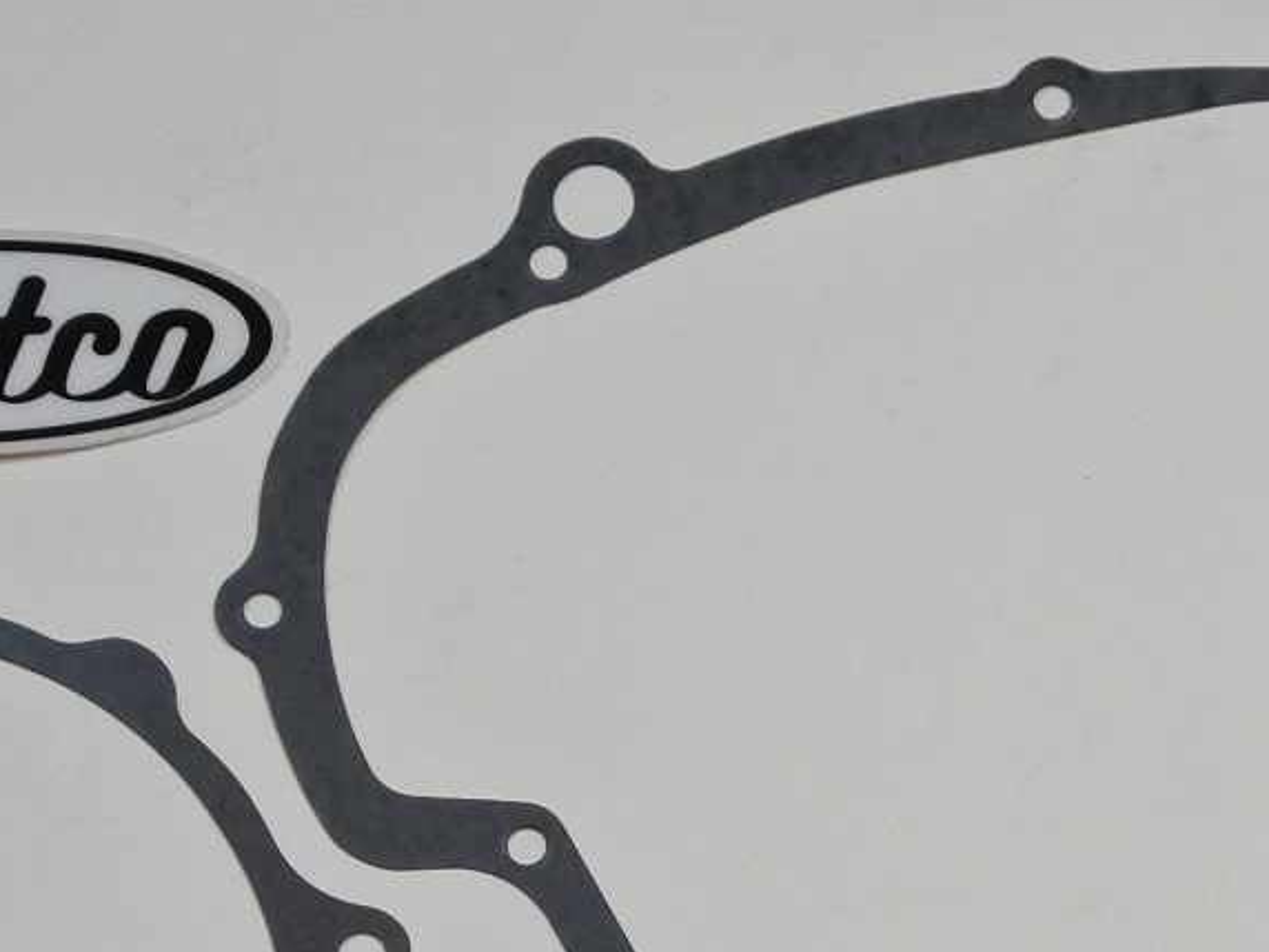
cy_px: 830
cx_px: 885
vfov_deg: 11.2
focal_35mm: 132
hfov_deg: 14.9
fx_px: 4839
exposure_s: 1/125
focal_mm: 18.4
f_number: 4.5
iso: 560
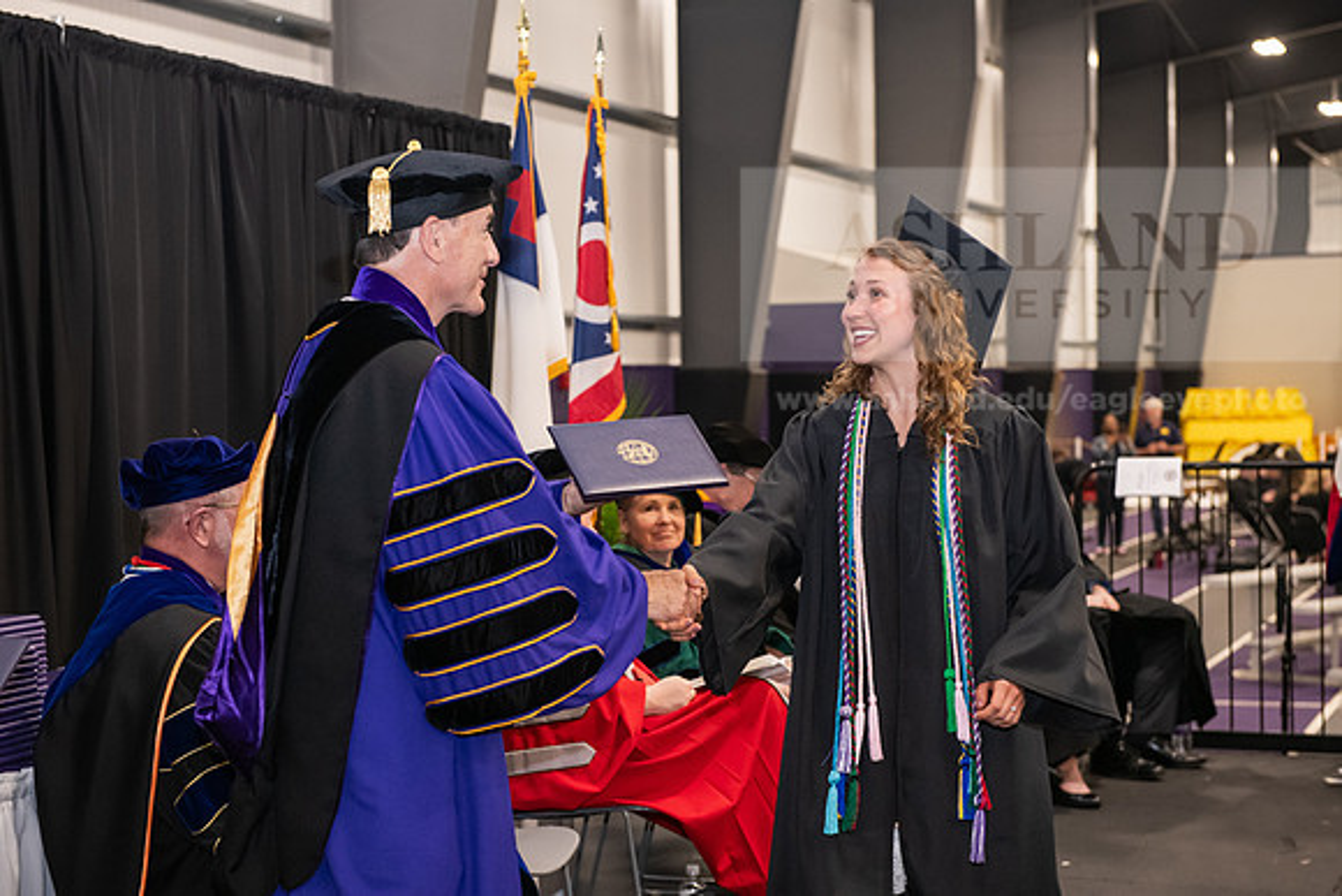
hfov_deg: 28.8
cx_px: 671
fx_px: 2610
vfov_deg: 19.5
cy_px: 448
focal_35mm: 70
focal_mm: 70
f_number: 5
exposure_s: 1/125
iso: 2500
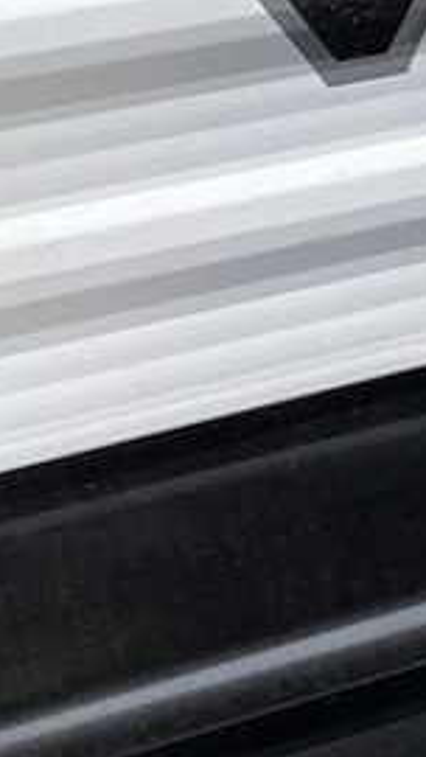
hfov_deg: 7.6
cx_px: 1541
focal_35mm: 126
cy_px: -20
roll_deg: -0.5
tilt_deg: -15.7
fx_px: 2529
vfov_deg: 16.6
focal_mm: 4.25
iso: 32
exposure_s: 1/3040
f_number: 1.8
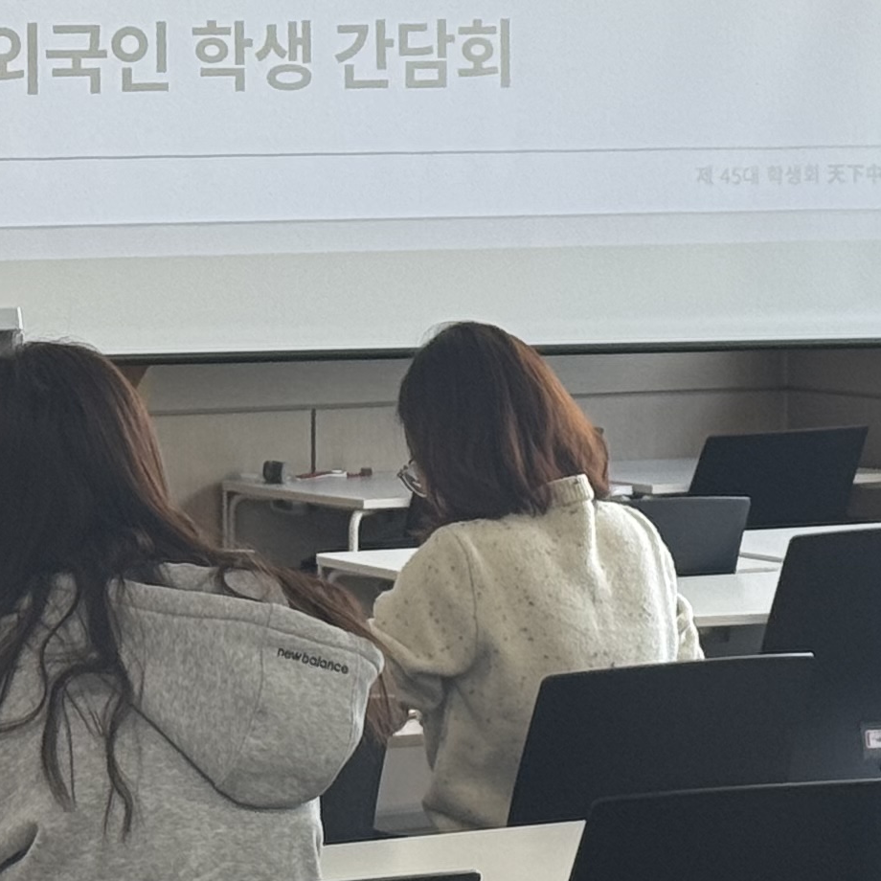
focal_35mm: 186
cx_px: 224
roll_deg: +0.2
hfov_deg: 9.4
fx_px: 5356
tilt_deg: -0.4
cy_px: 54
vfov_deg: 9.4
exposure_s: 1/164
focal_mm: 6.76
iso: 50
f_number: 1.78
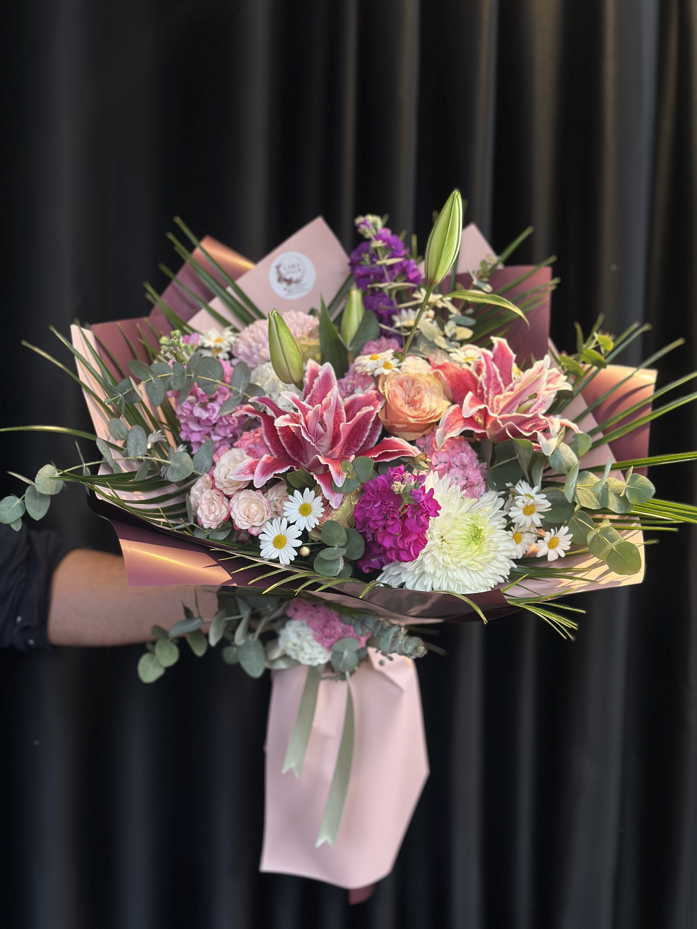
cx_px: 348
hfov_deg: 30.3
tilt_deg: -3.2
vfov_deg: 39.7
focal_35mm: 48
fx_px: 1289
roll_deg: -1.7
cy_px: 464
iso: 64
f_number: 1.78
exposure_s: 1/128
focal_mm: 6.86
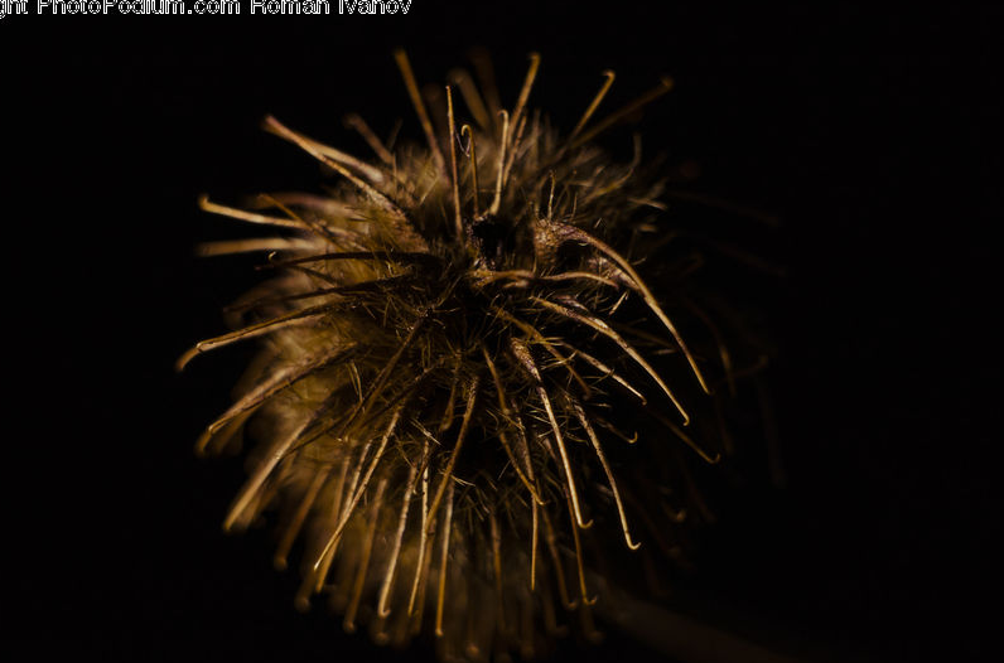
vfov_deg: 7.9
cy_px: 350
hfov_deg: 11.9
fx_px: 4811
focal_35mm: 173
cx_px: 488
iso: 100
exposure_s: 1/200
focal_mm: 102
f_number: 8
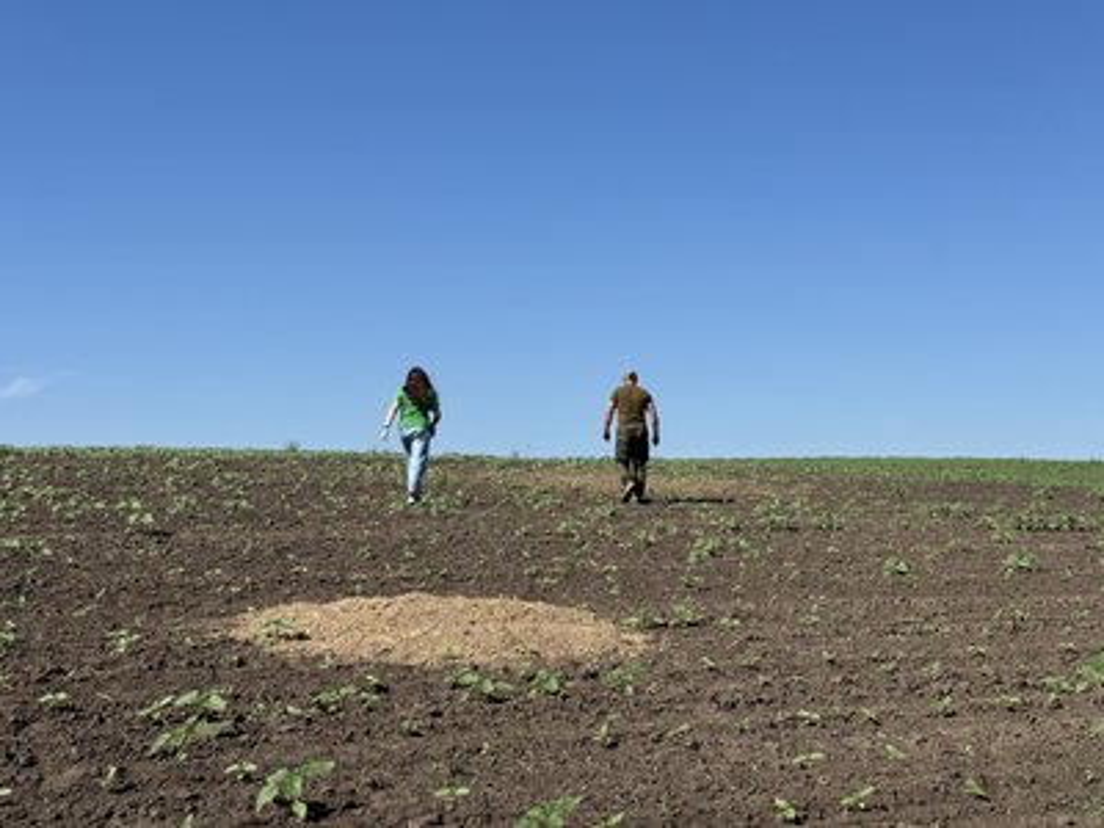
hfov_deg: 39.7
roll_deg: +1.7
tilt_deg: +5.6
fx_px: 1531
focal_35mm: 48
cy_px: 414
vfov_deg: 30.3
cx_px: 552
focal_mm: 6.76
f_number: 1.78
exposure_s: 1/4975
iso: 64
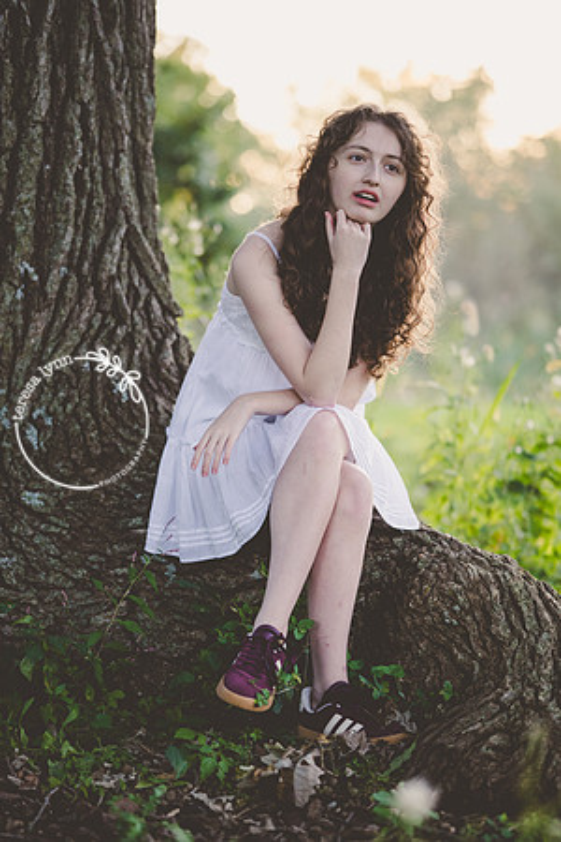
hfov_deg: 16.1
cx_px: 280
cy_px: 421
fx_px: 1987
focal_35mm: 85
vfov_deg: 23.9
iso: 640
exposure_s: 1/400
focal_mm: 85
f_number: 2
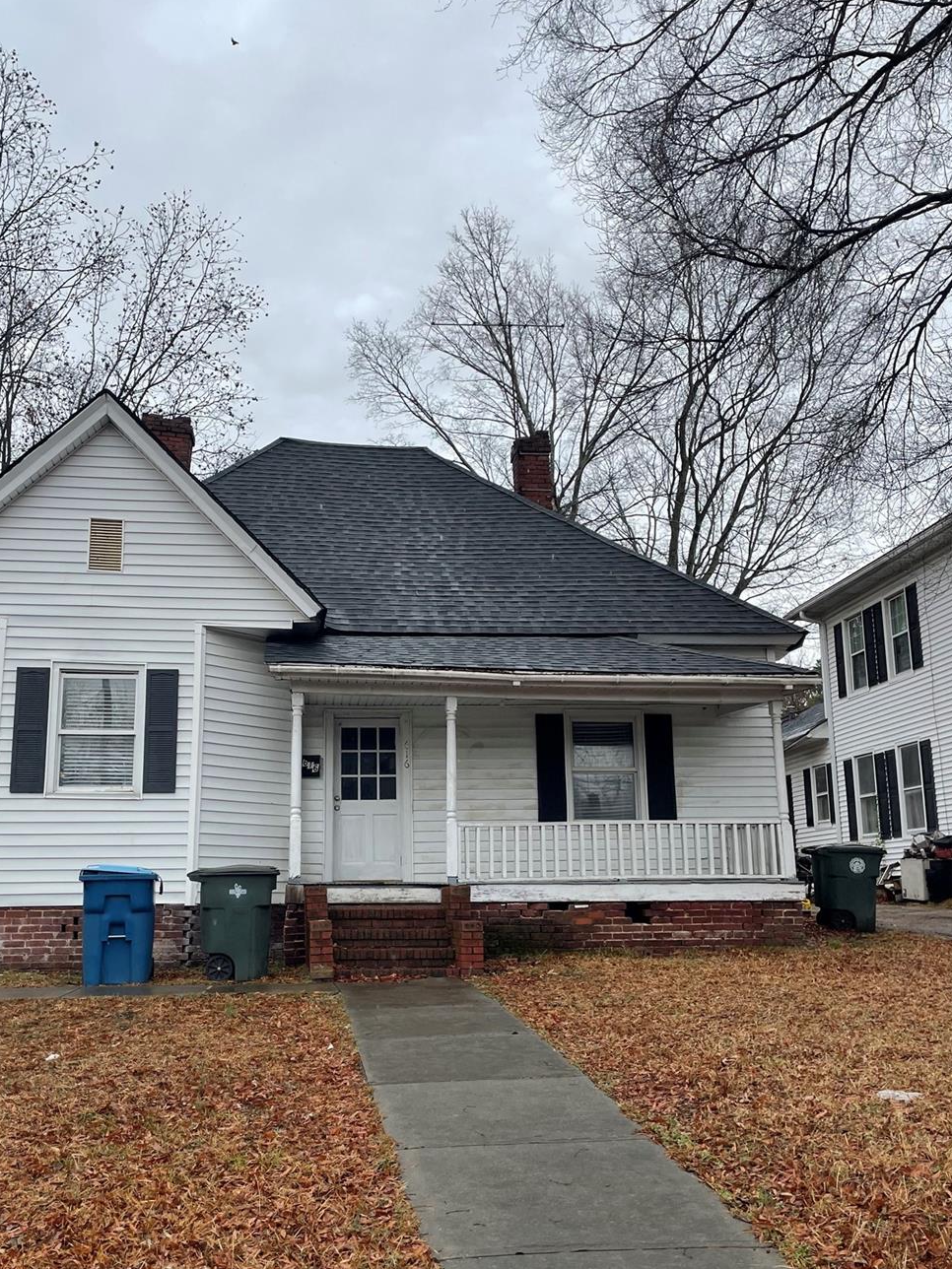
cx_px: 389
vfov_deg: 58.2
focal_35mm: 31
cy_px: 703
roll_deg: +0.6
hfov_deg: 45.2
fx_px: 1137
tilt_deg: +10.0
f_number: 1.6
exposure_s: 1/381
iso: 32
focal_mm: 4.2
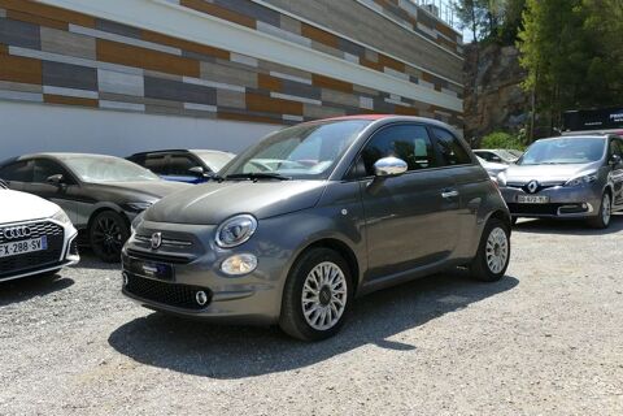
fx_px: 536
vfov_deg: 42.3
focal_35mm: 31
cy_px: 208
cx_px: 312
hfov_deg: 60.3
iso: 125
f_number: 3
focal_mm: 11.35
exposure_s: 1/1300
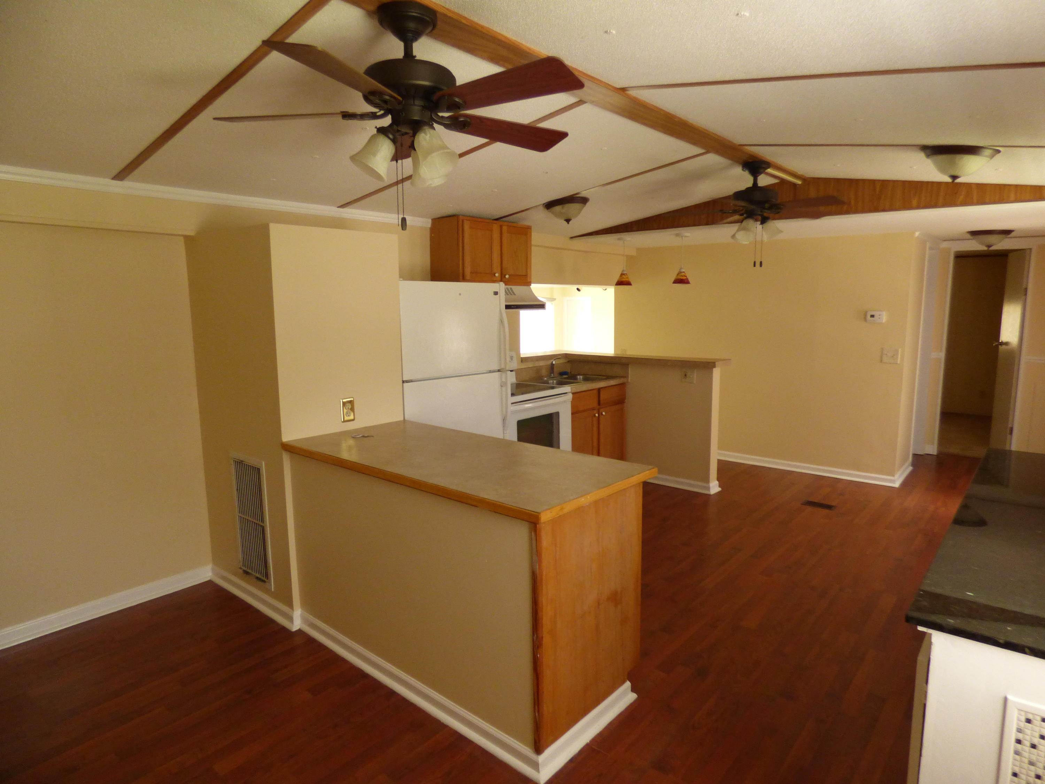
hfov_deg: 81.7
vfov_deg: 66.0
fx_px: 604
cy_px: 392
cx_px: 522
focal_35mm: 20
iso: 400
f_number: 2.8
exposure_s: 1/60
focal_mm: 3.58
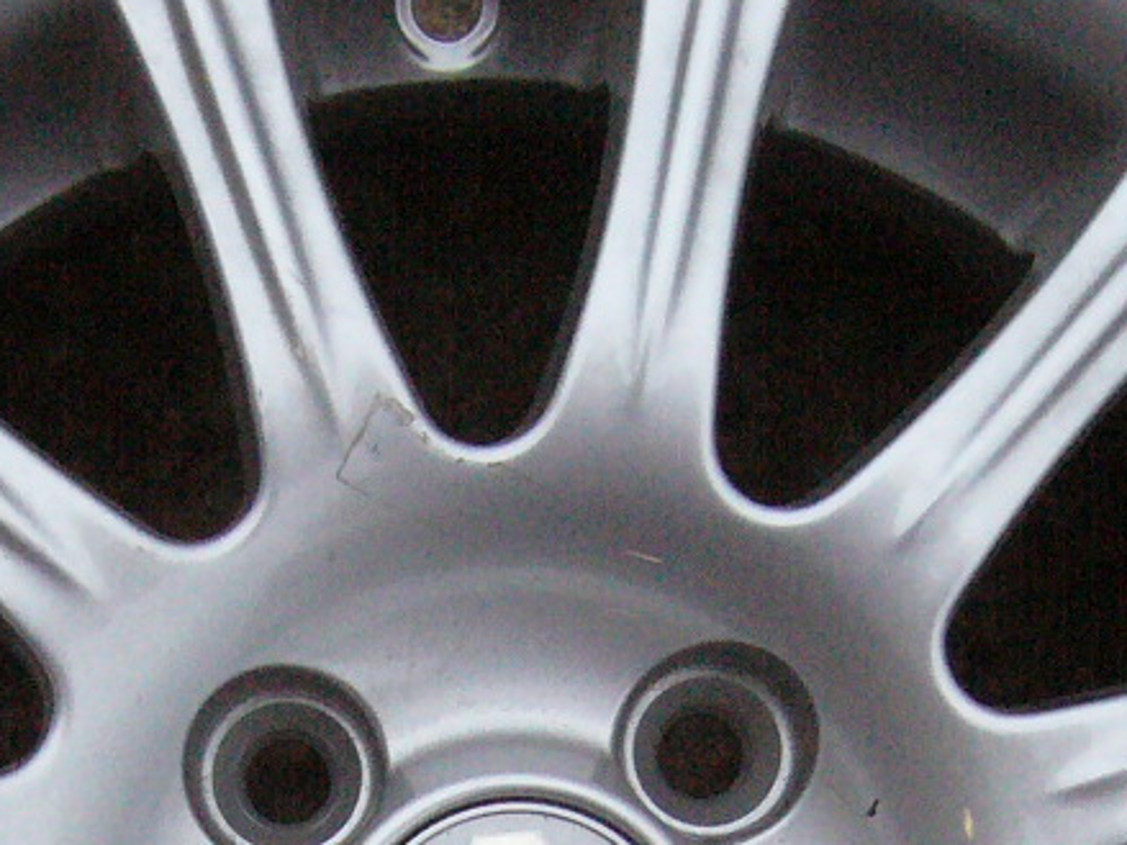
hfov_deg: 19.3
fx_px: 3320
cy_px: 976
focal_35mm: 102
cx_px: 485
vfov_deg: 14.1
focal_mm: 5.8
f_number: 2.8
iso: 400
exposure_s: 1/160
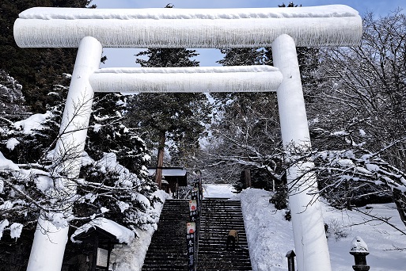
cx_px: 195
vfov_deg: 37.4
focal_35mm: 35
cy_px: 87
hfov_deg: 54.4
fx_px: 395
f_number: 1.8
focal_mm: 5.23
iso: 50
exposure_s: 1/823
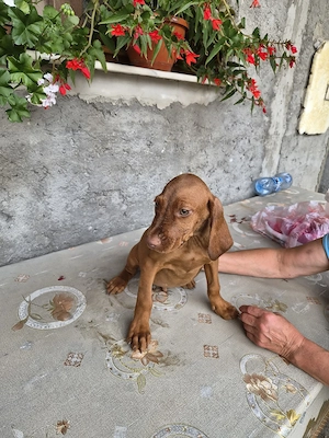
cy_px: 219
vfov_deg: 73.9
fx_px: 291
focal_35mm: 23
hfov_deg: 58.9
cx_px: 164
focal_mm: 5.4
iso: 64
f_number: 1.8
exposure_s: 1/182
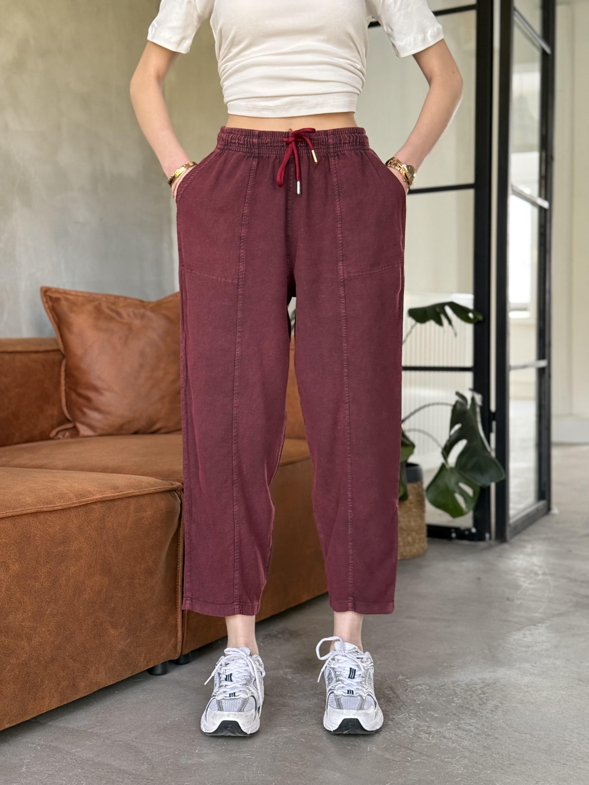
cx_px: 294
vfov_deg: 39.7
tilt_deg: -3.1
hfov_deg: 30.3
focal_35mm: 48
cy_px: 392
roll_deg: +0.3
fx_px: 1089
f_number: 1.78
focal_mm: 6.76
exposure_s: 1/60
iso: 200
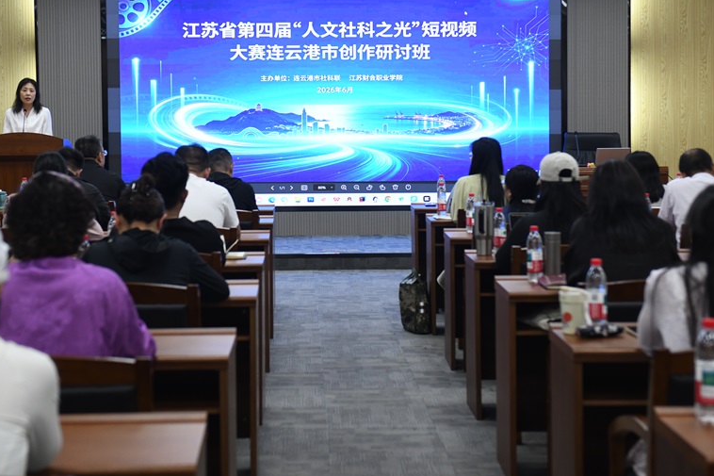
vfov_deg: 17.9
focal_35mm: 76
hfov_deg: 26.7
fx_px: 1507
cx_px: 341
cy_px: 172
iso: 1100
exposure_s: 1/250
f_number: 3.5
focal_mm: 48
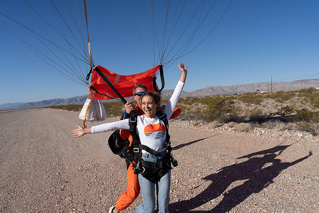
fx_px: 213
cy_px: 106
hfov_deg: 73.7
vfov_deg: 53.2
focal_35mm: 24
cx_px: 160
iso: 800
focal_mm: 24
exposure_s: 1/2000
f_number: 11
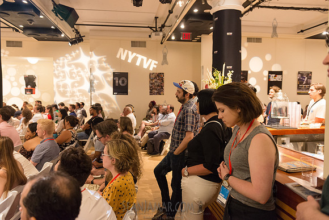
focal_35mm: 28
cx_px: 164
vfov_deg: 46.4
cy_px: 110
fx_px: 256
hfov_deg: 65.5
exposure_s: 1/160
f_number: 3.5
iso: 3200
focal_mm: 28
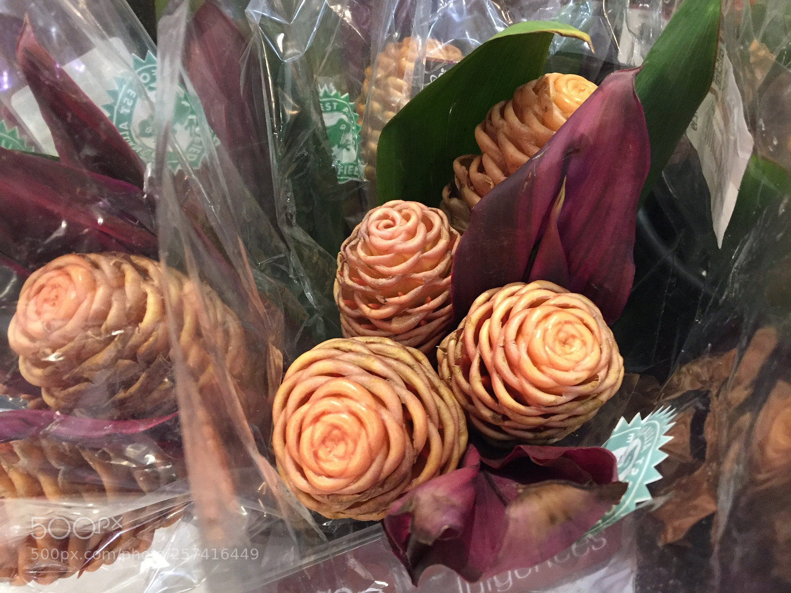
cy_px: 296
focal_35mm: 29
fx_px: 663
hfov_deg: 61.7
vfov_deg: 48.2
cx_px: 396
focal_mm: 4.15
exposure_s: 1/30
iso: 200
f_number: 2.2
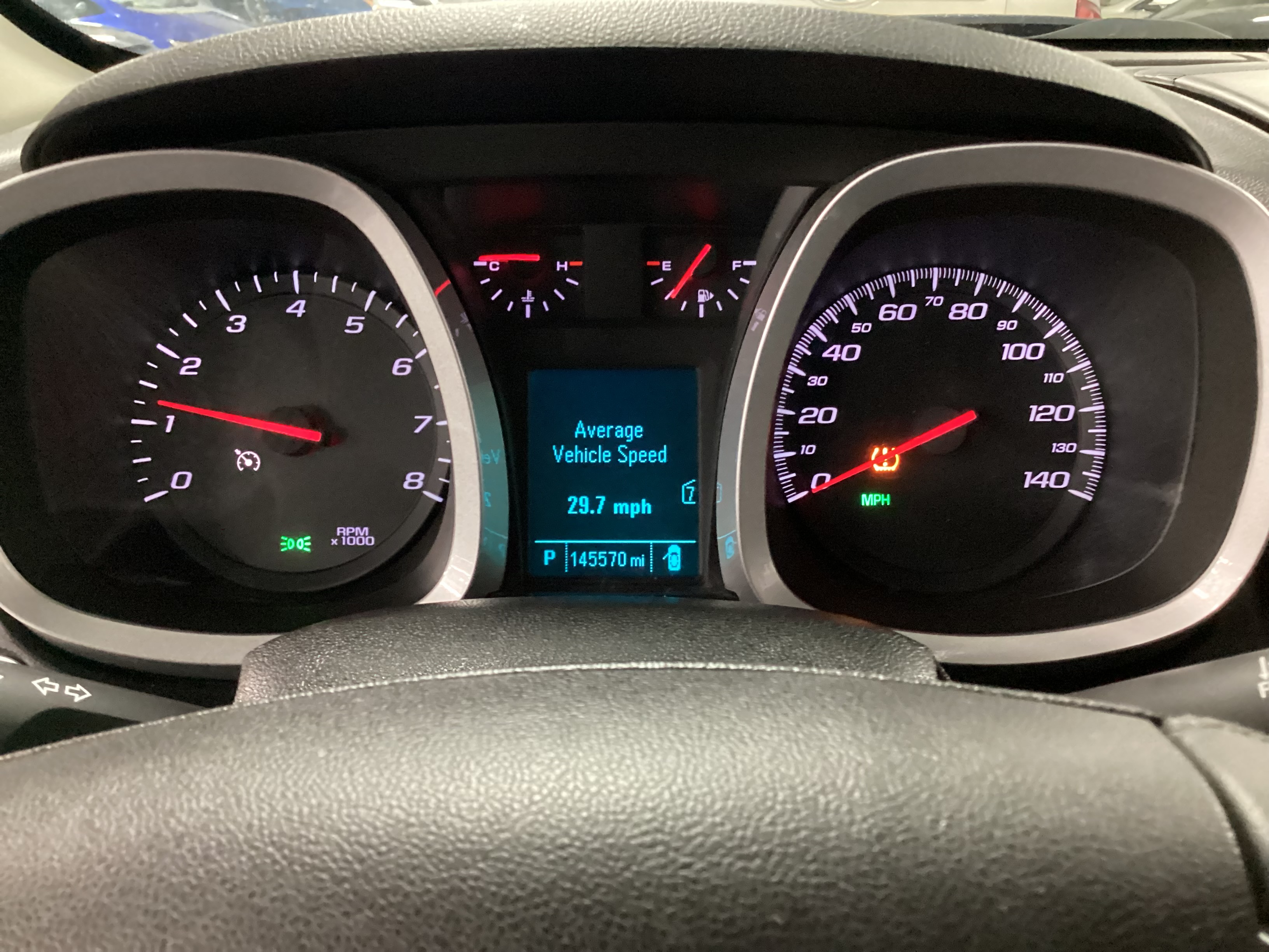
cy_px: 476
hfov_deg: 58.4
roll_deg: -0.3
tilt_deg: -24.9
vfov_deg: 45.4
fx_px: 1136
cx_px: 634
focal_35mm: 31
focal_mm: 3.3
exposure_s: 1/20
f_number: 2.4
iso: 640
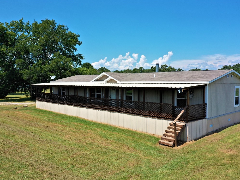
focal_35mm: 31
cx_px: 127
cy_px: 91
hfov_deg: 58.3
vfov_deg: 45.4
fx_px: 215
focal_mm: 10.26
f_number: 5.6
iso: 100
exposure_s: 1/500
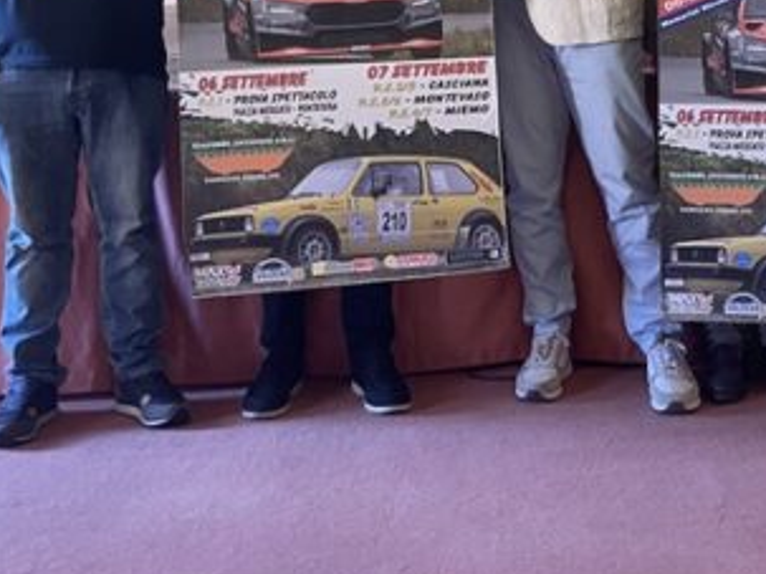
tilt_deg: +1.0
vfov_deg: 25.3
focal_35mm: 55
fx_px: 1217
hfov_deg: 34.5
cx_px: 536
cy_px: 3
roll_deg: +3.2
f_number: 1.6
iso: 200
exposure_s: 1/50
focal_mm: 4.2
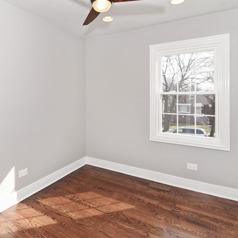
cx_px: 95
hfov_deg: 71.4
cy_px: 118
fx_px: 163
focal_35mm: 21
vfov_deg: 72.1
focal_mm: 16
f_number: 8
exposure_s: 1/100
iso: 200
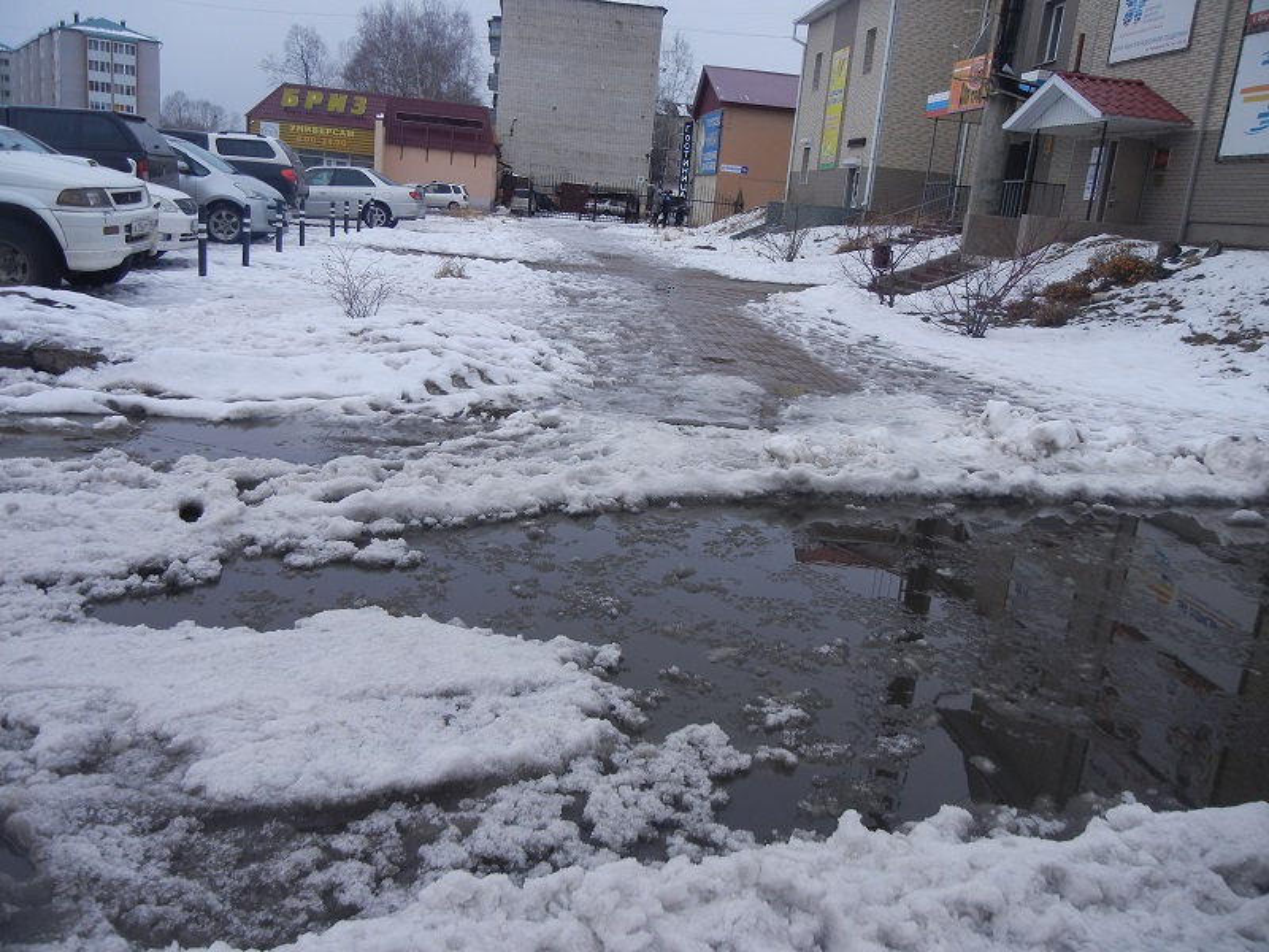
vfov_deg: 46.8
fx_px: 1100
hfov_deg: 60.0
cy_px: 476
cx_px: 634
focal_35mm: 30
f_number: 3.5
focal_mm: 5.4
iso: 160
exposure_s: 1/913
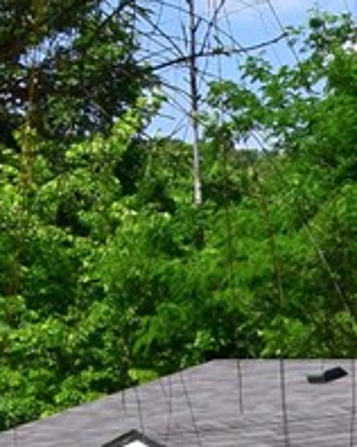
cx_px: 902
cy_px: 698
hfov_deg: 9.6
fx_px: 1839
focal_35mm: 139
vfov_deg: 13.0
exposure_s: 1/500
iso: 360
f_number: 11
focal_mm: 18
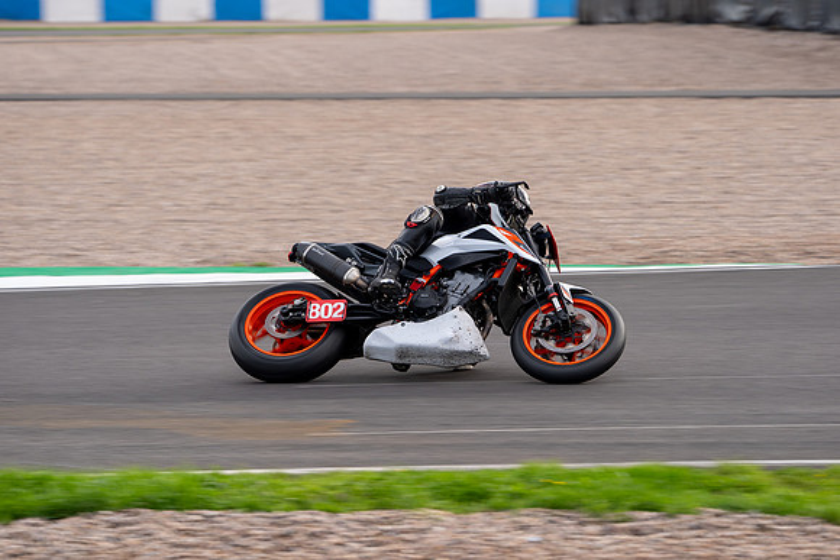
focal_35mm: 160
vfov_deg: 8.6
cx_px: 420
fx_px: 3734
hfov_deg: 12.8
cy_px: 280
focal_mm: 160
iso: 160
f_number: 5
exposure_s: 1/400
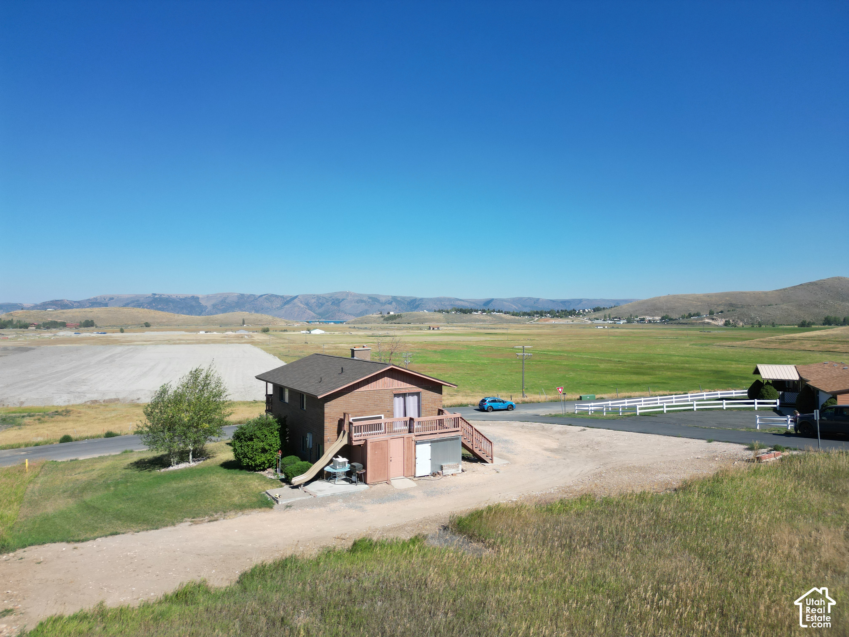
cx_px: 424
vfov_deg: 56.8
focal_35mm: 24
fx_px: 589
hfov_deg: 71.6
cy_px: 318
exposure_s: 1/2500
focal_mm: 6.72
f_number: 1.7
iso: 100
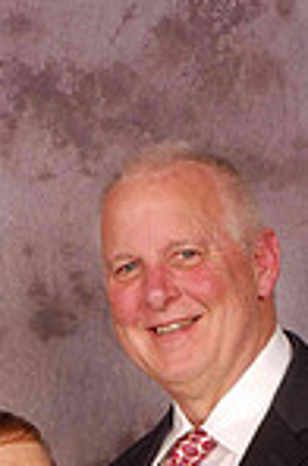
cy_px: 705
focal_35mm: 183
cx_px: 156
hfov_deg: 7.5
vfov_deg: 10.8
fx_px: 2359
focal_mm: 40
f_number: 10
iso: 200
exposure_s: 1/125
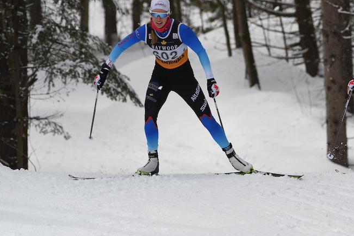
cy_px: 92
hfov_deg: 6.9
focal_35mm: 298
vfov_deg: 4.6
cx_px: 267
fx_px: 2930
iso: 250
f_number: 3.2
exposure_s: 1/4000
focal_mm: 130
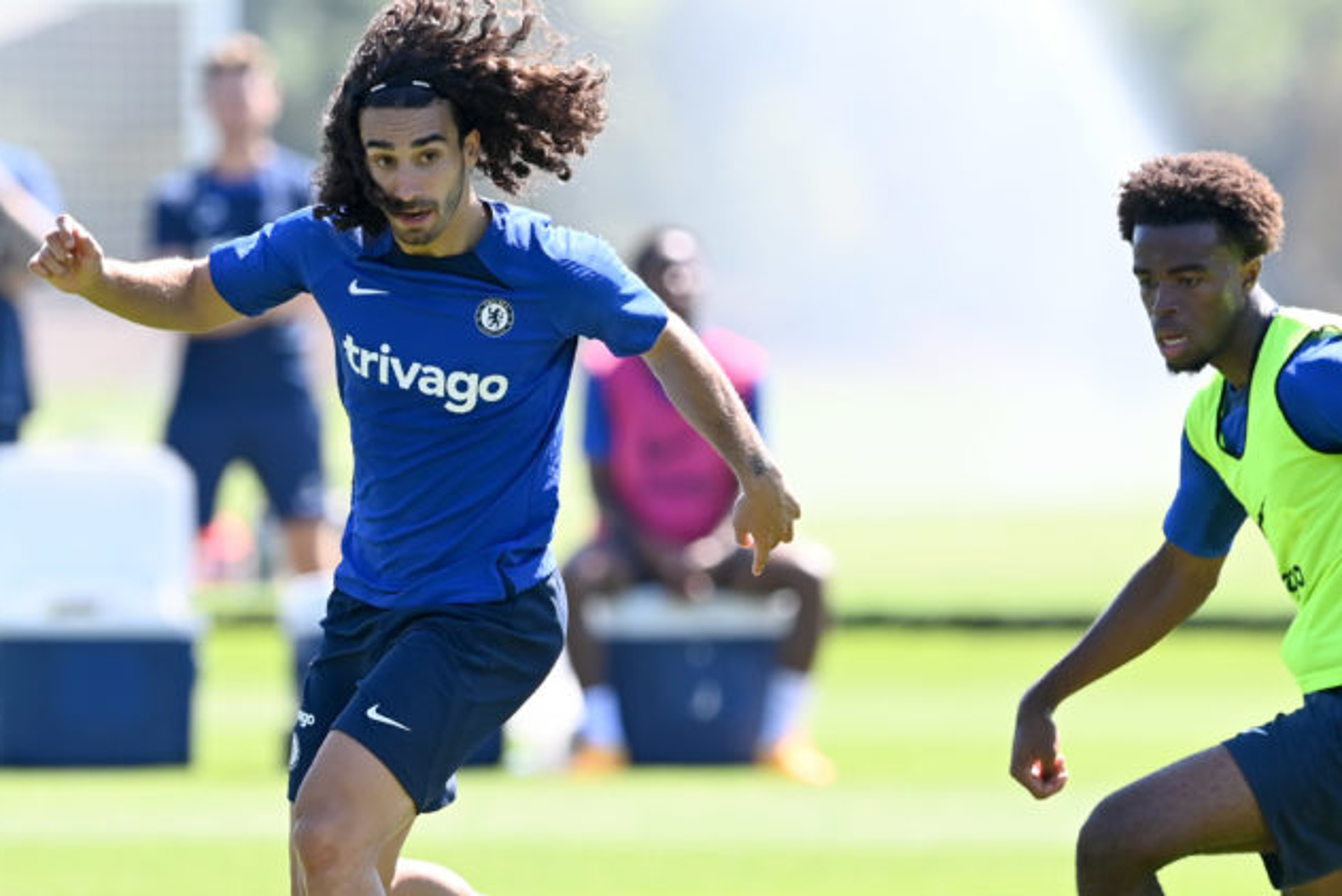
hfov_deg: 3.2
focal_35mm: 648
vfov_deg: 2.1
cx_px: 888
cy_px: 572
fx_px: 24166
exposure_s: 1/1250
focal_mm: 400
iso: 500
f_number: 4
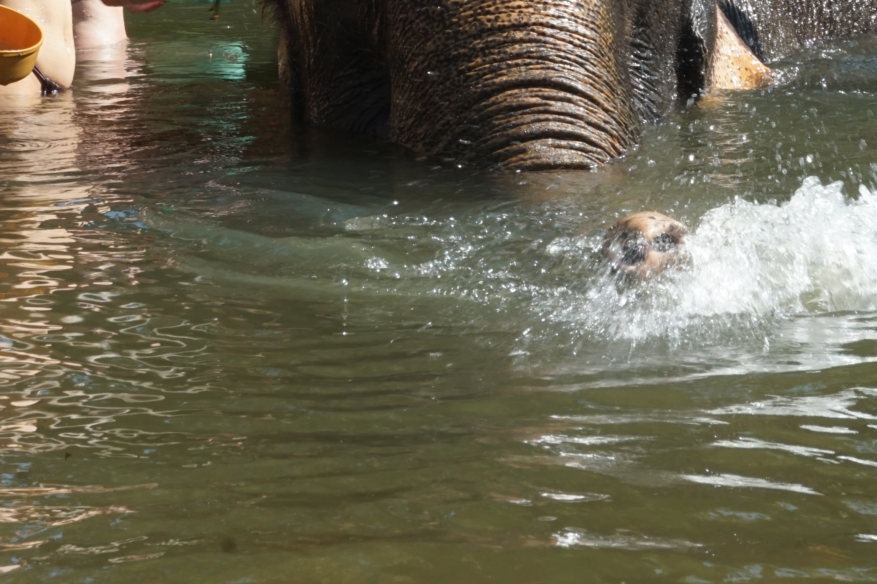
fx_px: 4190
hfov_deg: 11.9
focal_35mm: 172
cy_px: -84
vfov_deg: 7.9
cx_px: 346
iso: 400
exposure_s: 1/125
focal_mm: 50
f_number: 18
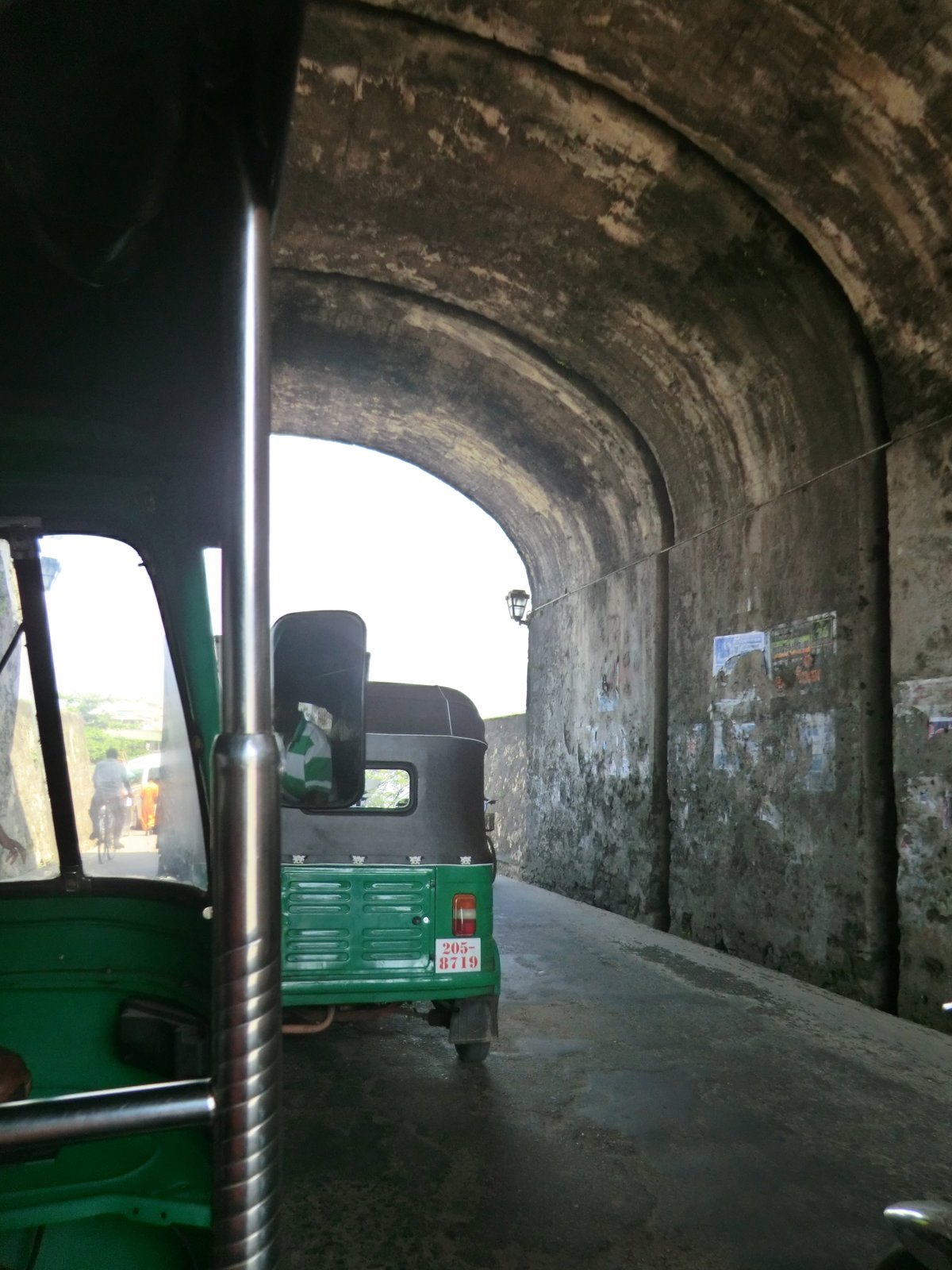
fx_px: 880
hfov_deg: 56.8
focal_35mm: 24
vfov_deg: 71.6
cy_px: 635
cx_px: 476
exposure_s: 1/160
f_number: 3.2
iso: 80
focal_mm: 4.3
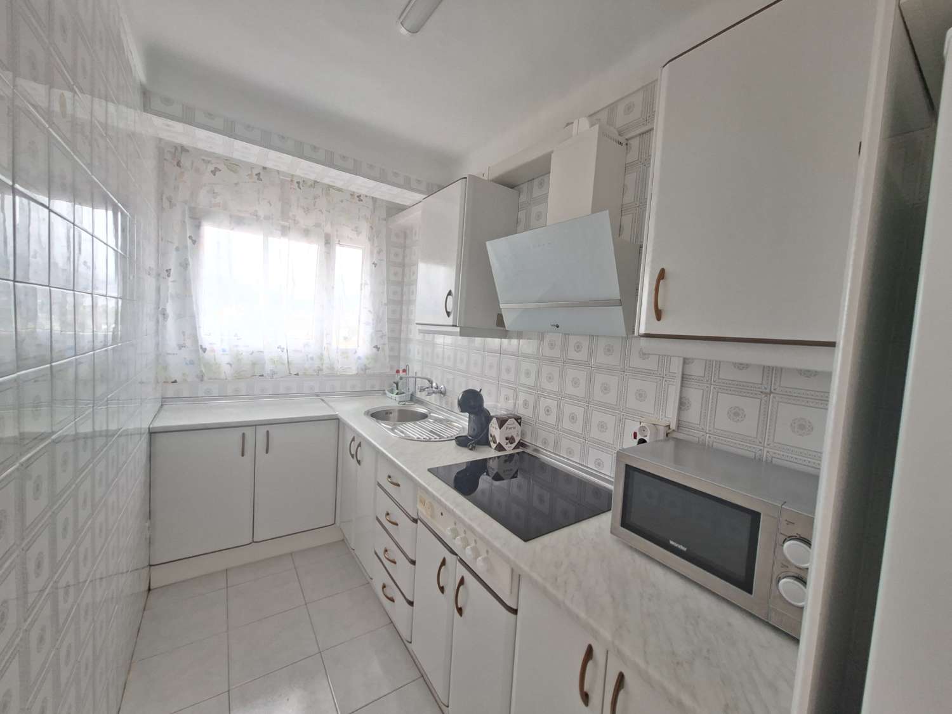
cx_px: 476
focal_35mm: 13
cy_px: 357
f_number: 2.2
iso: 125
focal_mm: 1.74
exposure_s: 1/40
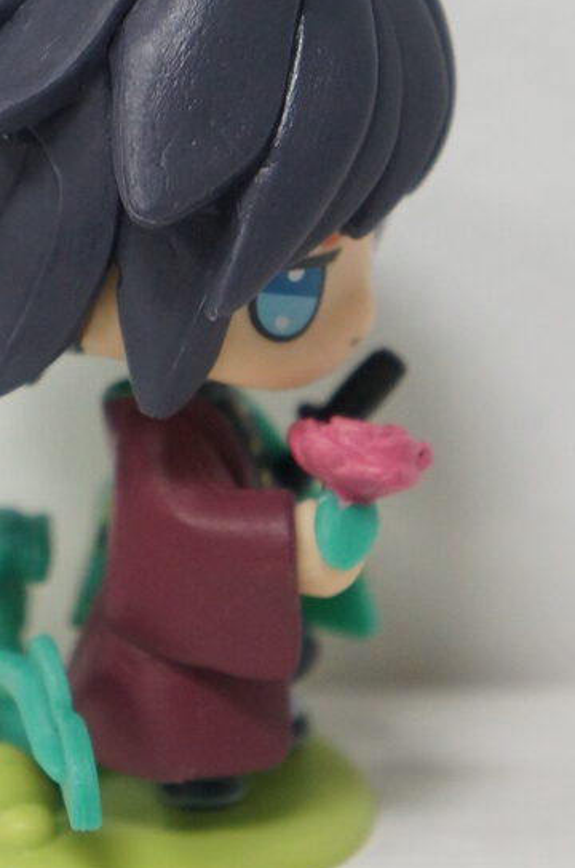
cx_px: 147
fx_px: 3389
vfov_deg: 14.6
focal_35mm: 141
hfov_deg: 9.7
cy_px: 283
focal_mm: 51
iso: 2500
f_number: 5
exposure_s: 1/80
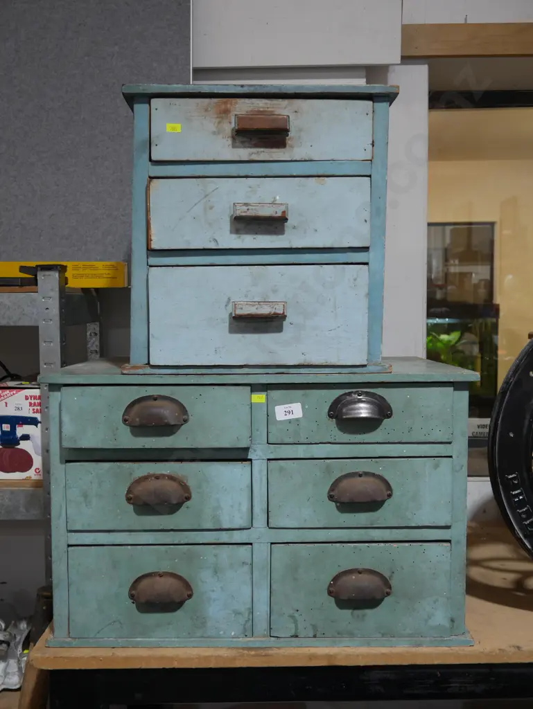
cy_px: 354
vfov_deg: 56.8
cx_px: 266
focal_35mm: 32
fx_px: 656
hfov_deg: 44.2
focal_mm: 16
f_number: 3.6
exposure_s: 1/60
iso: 400
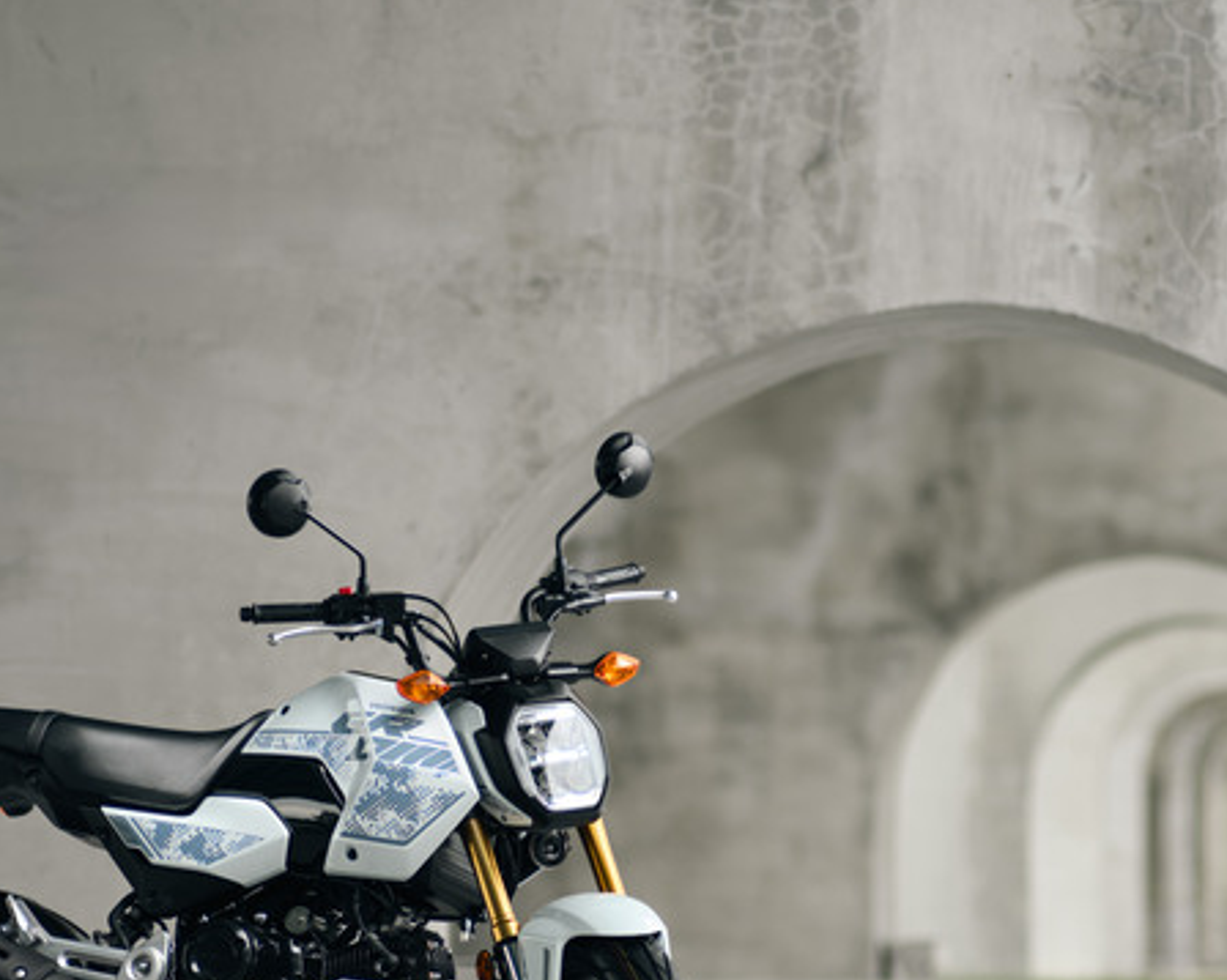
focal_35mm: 139
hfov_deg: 13.9
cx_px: 630
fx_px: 5046
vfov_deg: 11.1
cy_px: 654
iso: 50
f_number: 1.4
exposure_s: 1/200
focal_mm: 85
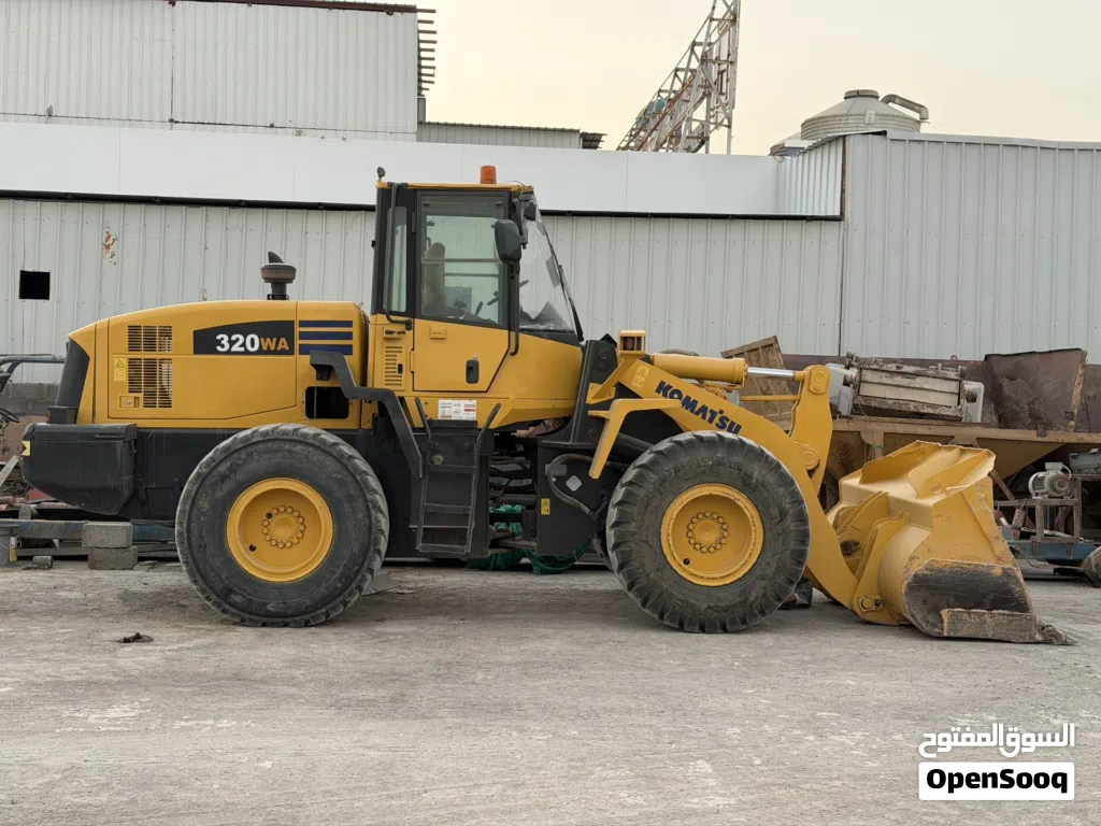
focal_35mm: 48
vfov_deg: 30.3
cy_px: 413
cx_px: 550
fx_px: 1527
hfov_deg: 39.7
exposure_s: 1/111
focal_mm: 6.76
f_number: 1.78
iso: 160
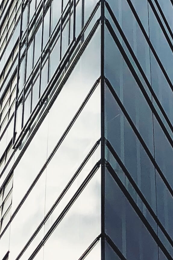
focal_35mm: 136
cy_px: -148
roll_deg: -0.3
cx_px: 99
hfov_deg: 10.1
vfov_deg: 14.0
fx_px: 979
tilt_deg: +41.5
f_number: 1.8
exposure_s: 1/3003
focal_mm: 3.99
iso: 20
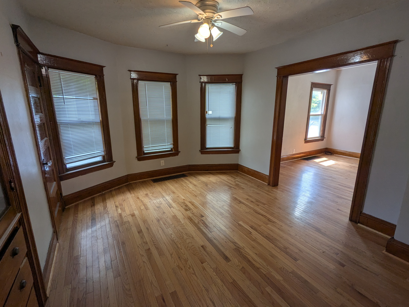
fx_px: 189
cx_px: 204
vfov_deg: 78.1
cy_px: 154
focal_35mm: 16
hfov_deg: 94.5
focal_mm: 2.35
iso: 79
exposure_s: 1/120
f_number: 2.2
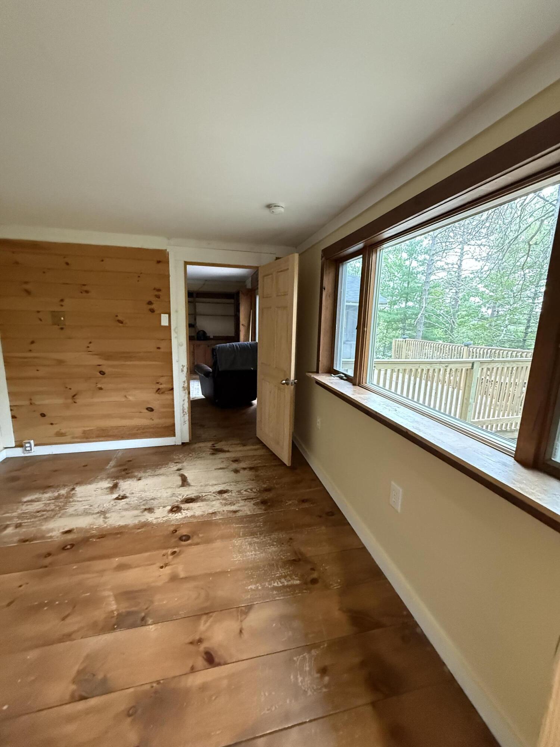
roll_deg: -0.5
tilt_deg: -9.0
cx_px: 280
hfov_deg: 85.7
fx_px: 302
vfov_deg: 102.1
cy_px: 374
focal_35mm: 14
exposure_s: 1/60
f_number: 2.2
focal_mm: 2.22
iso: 800
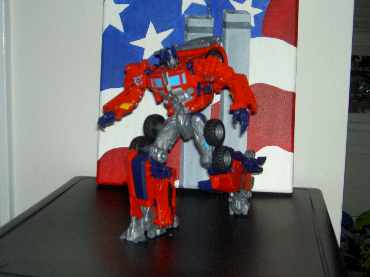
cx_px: 185
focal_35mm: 55
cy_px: 138
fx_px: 588
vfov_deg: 26.6
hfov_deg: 34.9
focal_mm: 11.3
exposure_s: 1/68.5
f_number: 3.3
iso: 100
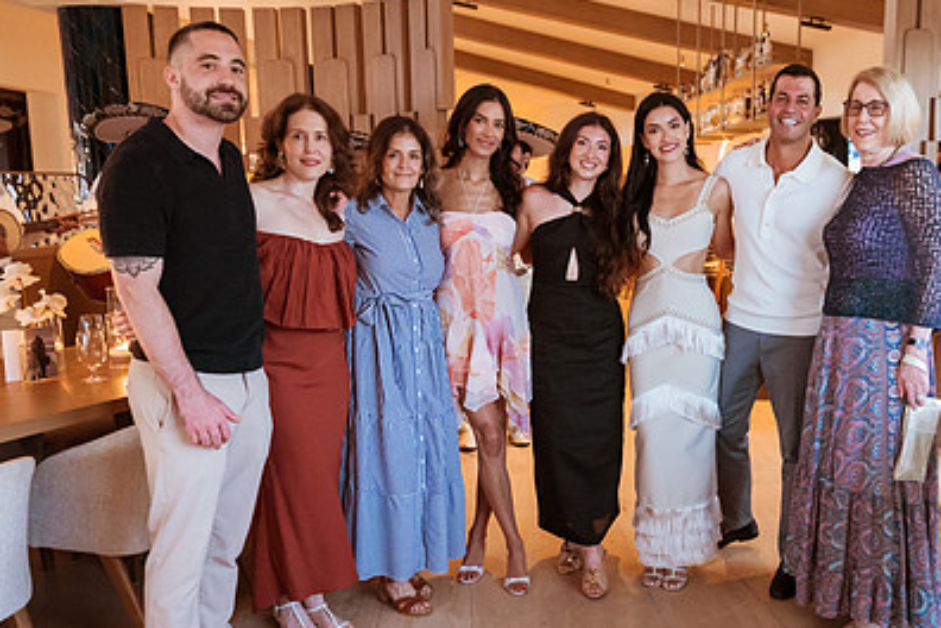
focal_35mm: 36
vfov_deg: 36.8
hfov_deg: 52.4
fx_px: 941
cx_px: 603
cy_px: 366
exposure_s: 1/125
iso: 3200
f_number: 2.8
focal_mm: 24
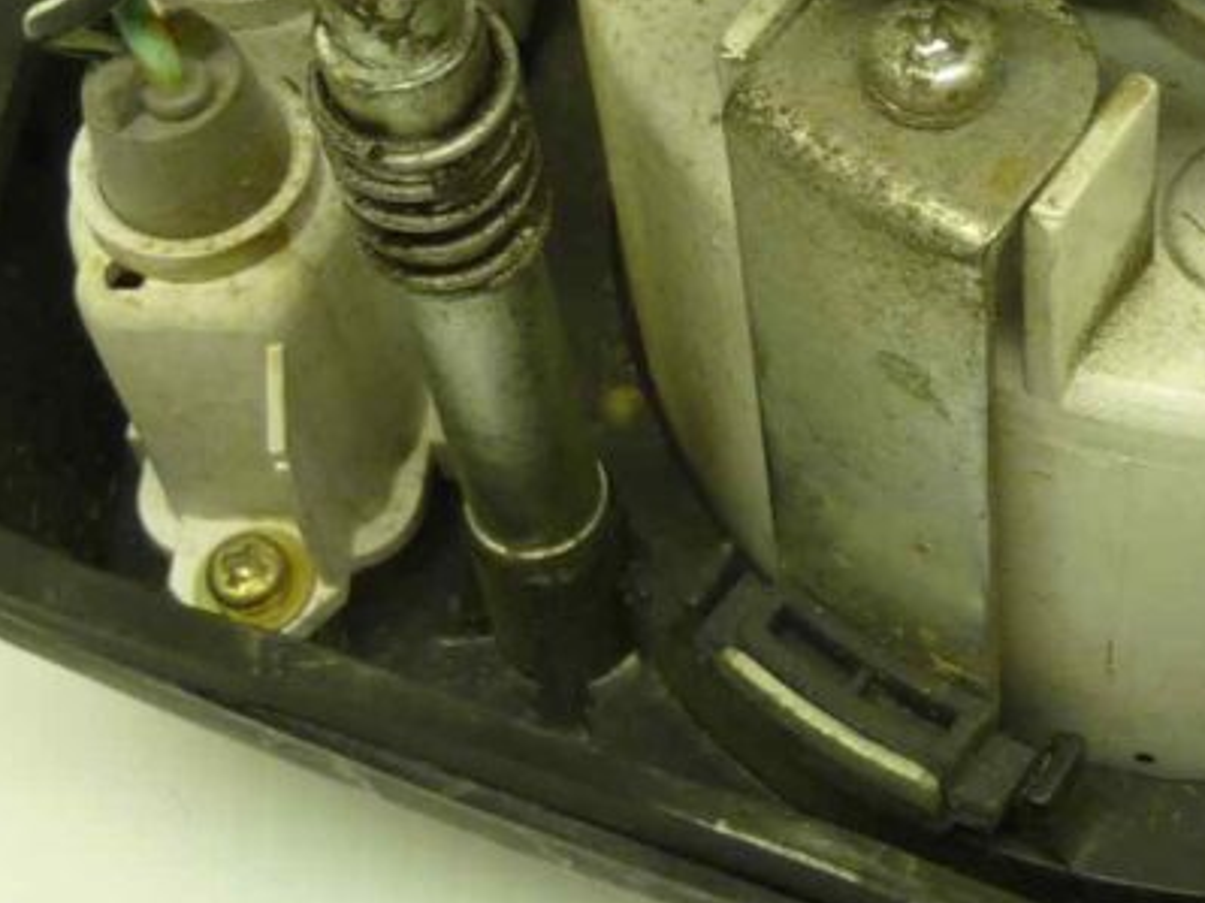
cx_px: 1045
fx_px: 3271
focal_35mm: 94
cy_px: 116
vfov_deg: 15.6
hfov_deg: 20.5
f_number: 3.3
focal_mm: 4.1
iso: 80
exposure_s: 1/20
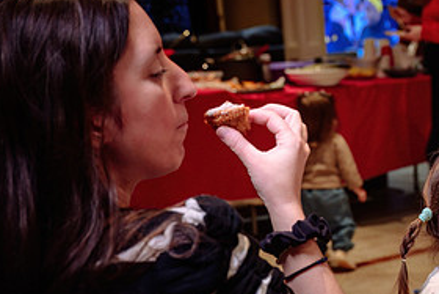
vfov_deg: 16.3
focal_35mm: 83
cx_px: 395
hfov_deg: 23.8
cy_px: 257
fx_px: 1013
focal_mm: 40
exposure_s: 1/60
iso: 500
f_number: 4
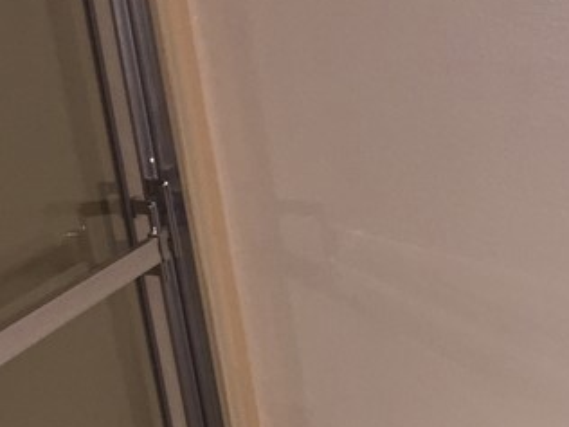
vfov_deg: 14.6
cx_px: 850
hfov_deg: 18.5
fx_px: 1545
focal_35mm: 94
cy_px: 650
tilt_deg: -26.8
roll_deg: -1.3
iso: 40
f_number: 2.2
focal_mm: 4.15
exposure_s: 1/30
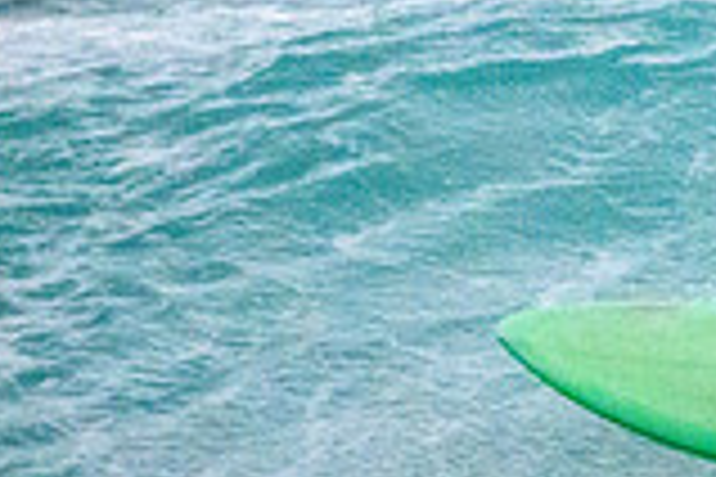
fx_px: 70023
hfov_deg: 0.6
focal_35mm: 3521
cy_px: 0
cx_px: 1266
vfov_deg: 0.4
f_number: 11
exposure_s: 1/2000
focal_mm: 800
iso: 16000
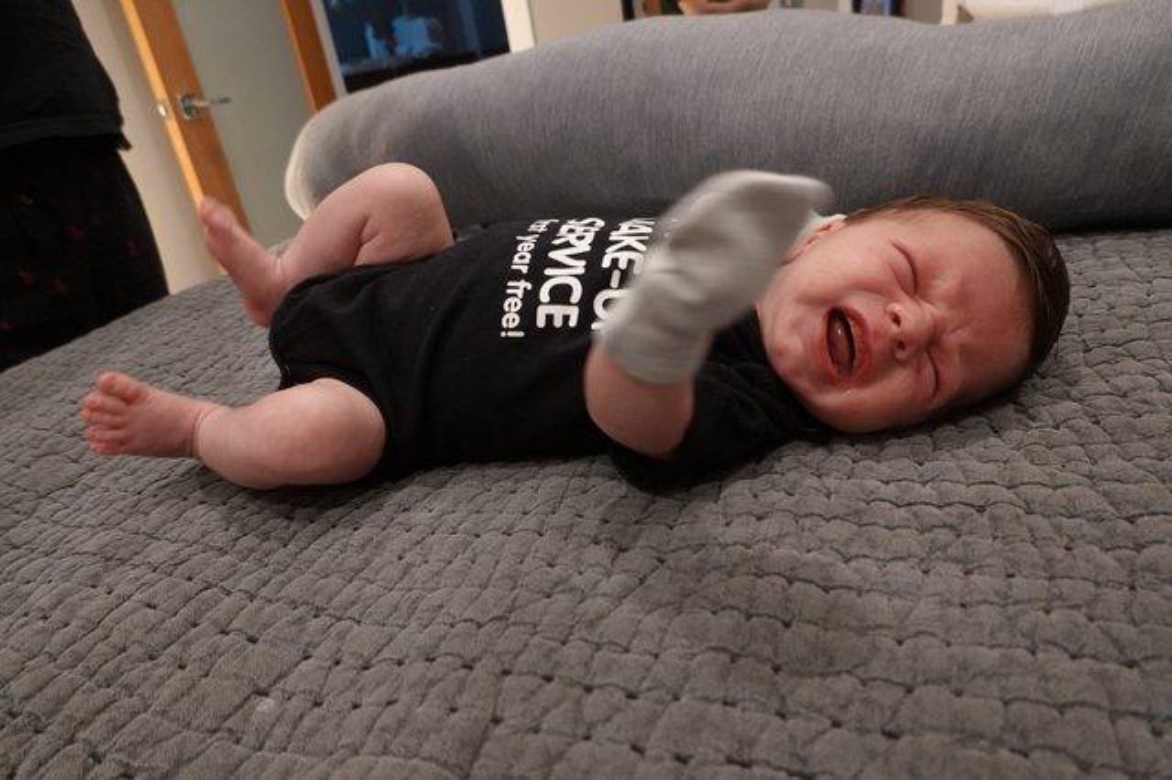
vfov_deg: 53.1
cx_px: 586
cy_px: 390
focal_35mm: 24
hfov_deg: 73.8
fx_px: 781
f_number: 2.8
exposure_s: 1/60
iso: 1600
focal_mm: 9
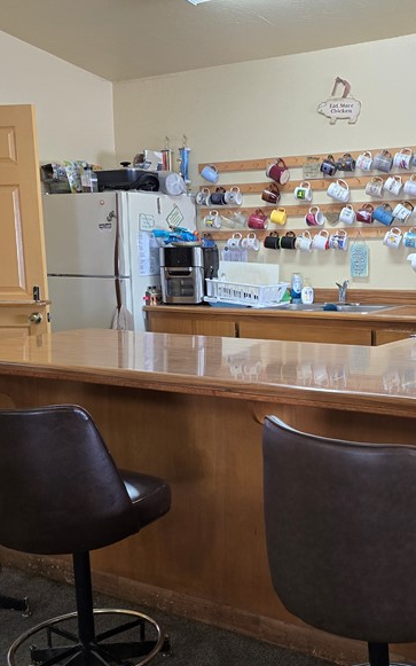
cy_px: 347
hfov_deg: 29.5
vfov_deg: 46.2
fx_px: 780
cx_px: 305
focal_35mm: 43
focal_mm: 6.3
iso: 400
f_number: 1.7
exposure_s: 1/120
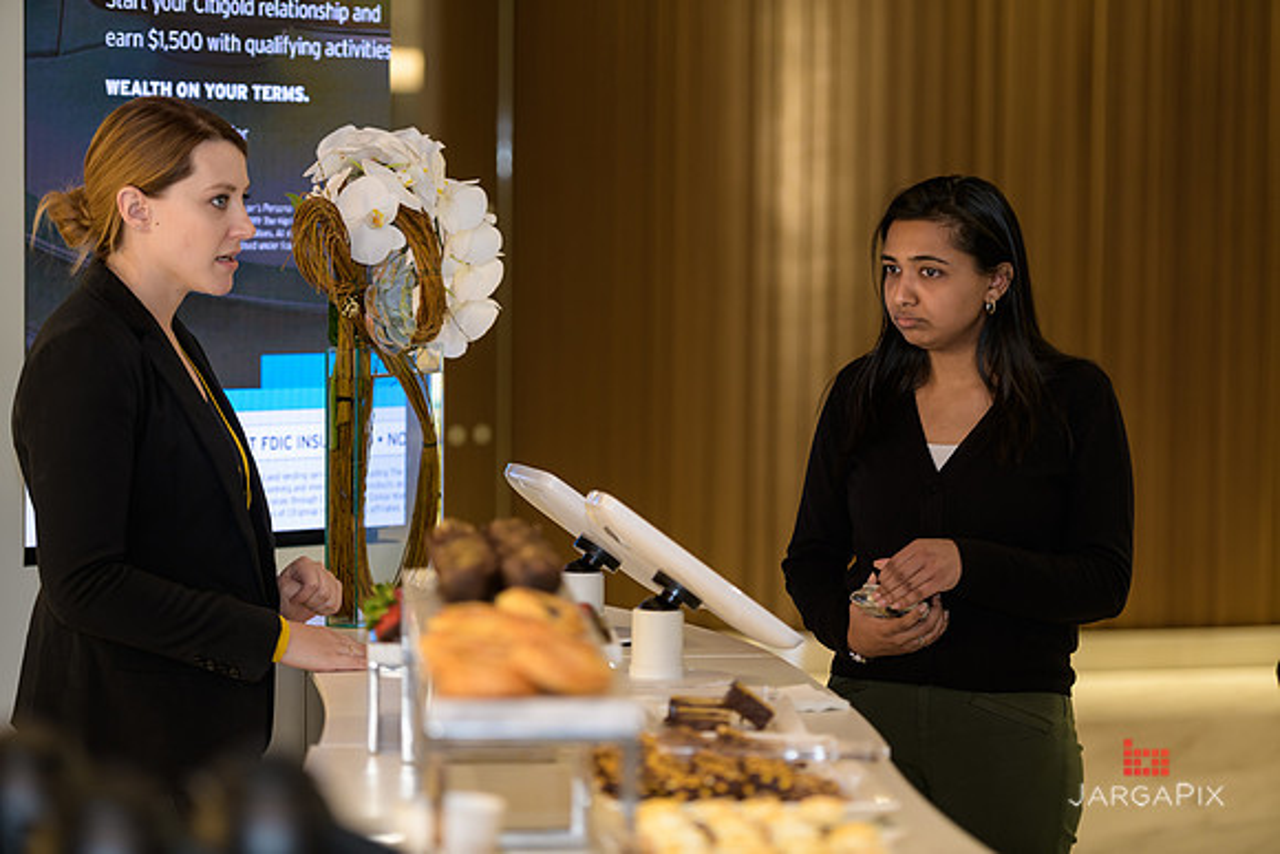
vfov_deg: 12.2
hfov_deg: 18.3
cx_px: 640
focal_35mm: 112
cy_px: 427
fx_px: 3983
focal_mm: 112
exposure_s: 1/125
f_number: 3.2
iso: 400
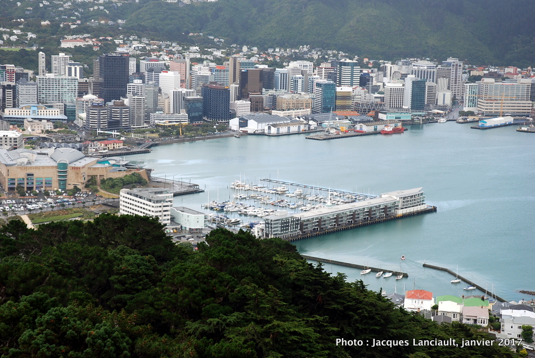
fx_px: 1116
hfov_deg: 27.0
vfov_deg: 18.2
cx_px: 268
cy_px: 179
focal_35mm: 75
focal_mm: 50
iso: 200
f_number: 7.1
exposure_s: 1/160
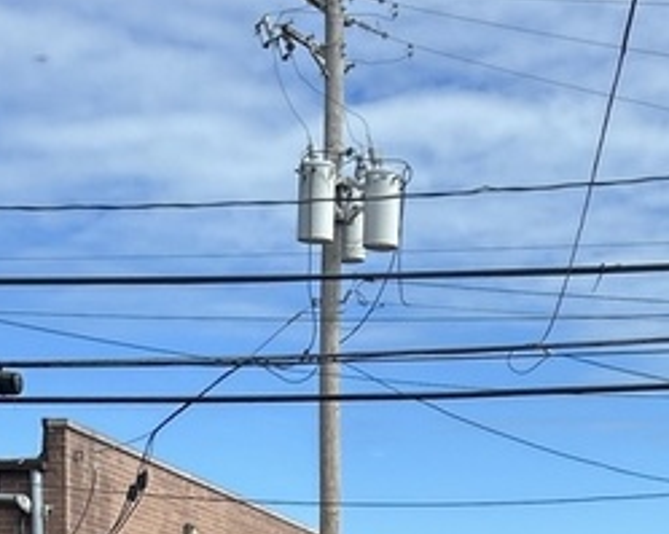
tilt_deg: -3.4
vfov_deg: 13.1
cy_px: 853
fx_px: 2177
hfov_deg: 17.5
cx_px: 322
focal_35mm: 110
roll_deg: -0.5
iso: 50
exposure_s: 1/3968
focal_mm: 5.7
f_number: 1.5
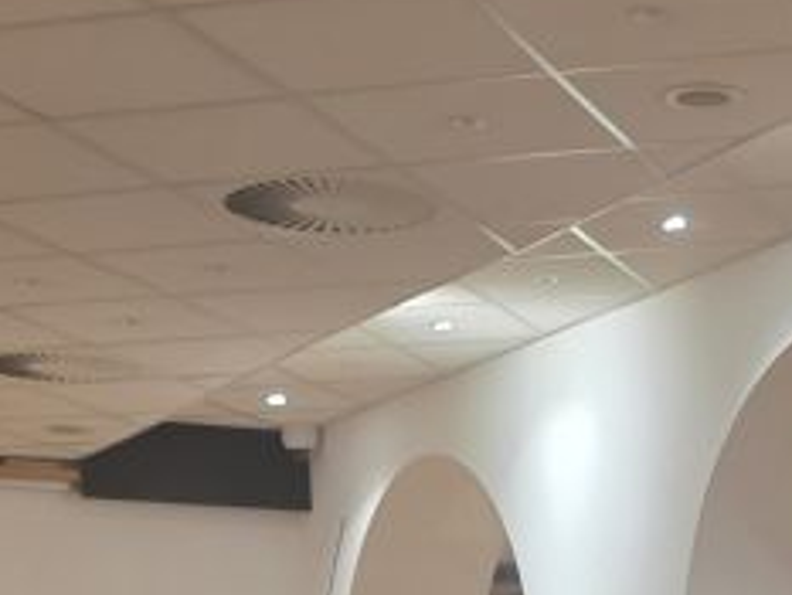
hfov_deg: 19.0
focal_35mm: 101
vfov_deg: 13.3
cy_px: 1037
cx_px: 748
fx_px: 2312
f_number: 1.7
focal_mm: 6.3
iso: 400
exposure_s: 1/57.5
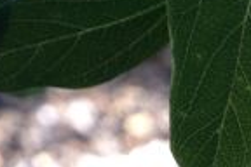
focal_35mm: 162
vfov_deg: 8.1
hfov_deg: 12.0
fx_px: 1129
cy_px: -165
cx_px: -136
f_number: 2.4
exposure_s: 1/120
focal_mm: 4.28
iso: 80
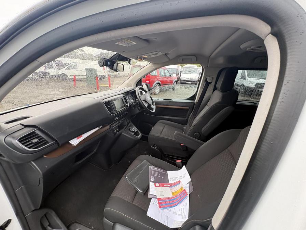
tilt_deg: -16.6
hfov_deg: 102.1
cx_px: 153
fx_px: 124
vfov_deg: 85.7
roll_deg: -2.6
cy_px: 115
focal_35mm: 14
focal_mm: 2.22
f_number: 2.2
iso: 80
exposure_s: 1/110
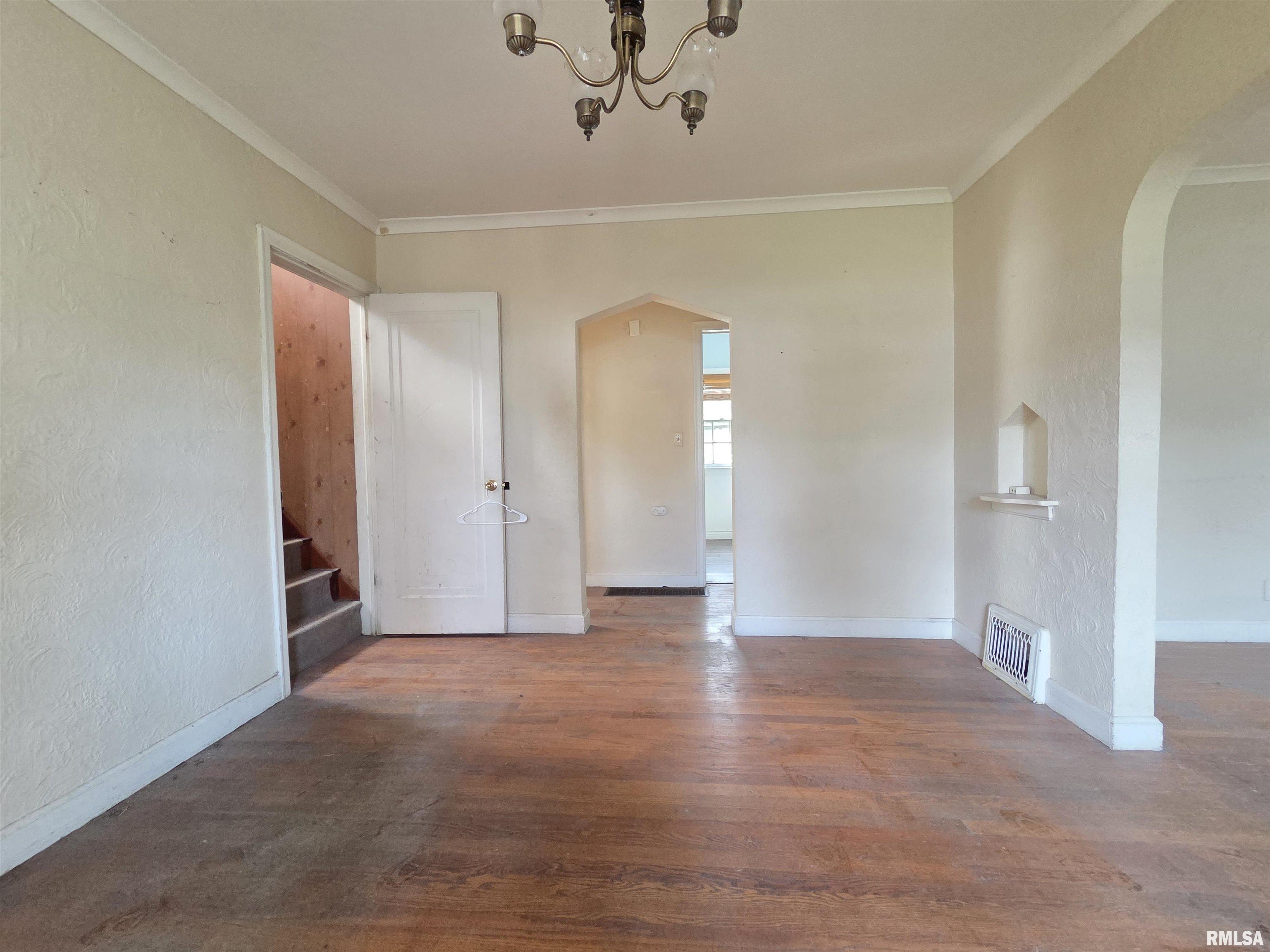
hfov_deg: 106.2
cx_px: 635
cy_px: 476
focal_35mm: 13
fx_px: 477
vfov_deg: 89.9
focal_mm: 2.2
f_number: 2.2
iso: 1000
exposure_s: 1/60
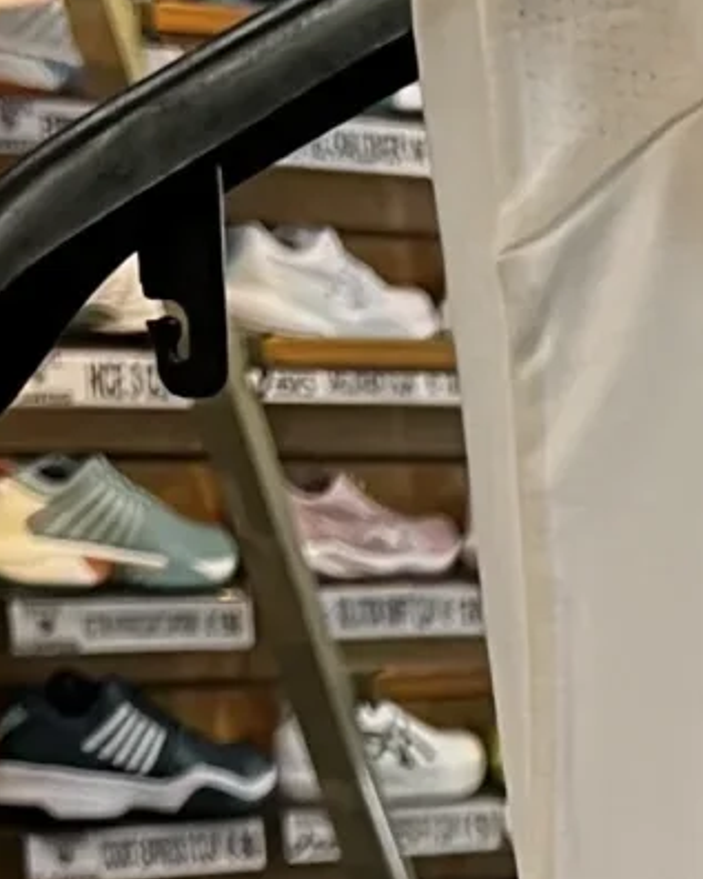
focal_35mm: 164
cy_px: 1614
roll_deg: -2.2
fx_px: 4264
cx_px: 1277
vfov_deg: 10.9
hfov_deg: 9.0
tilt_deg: -16.5
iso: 64
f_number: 1.5
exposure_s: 1/50
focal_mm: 5.7
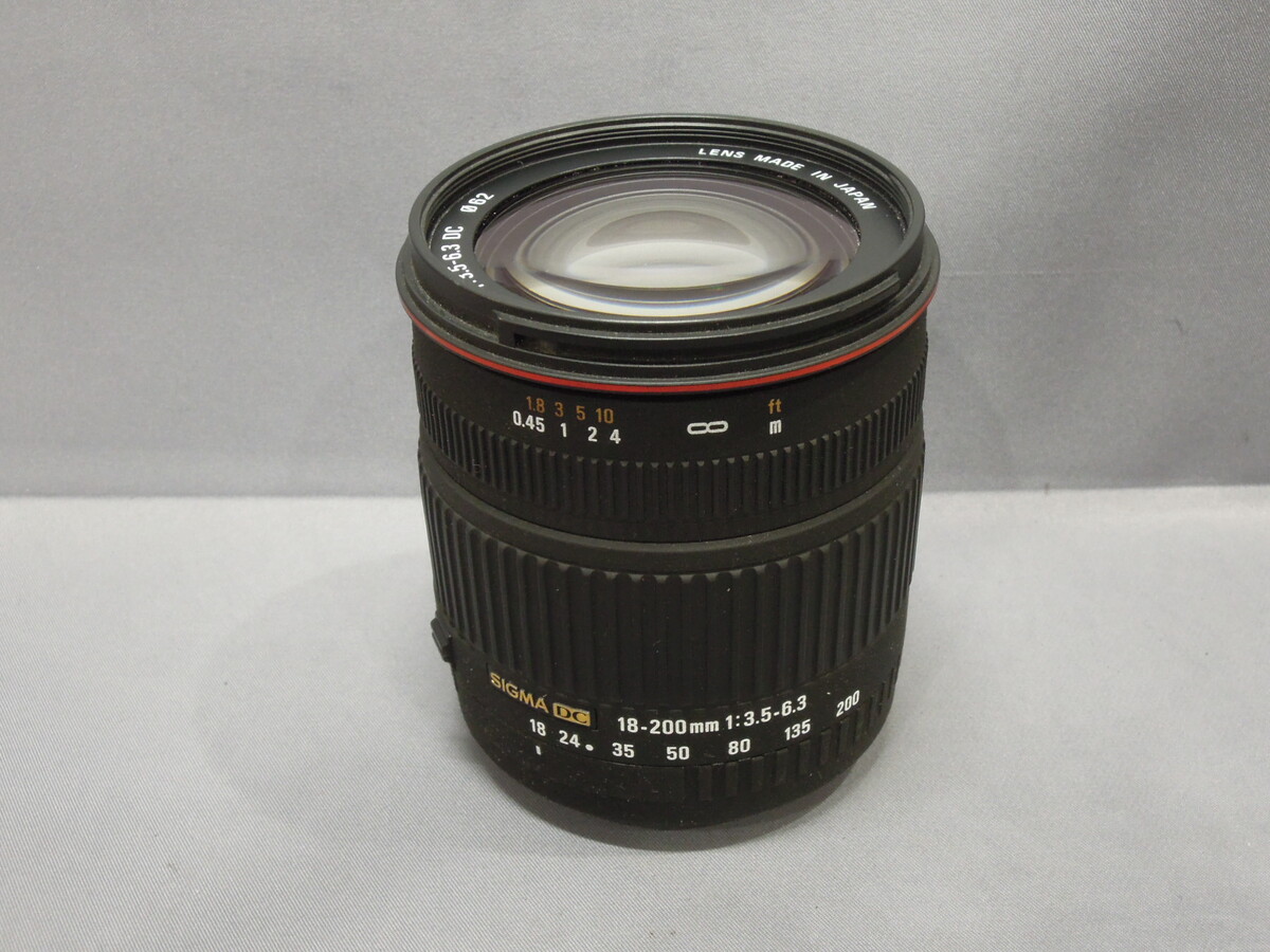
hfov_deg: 42.1
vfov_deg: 32.2
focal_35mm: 45
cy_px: 476
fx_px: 1651
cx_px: 635
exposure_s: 1/13
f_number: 5.6
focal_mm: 8.1
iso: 500
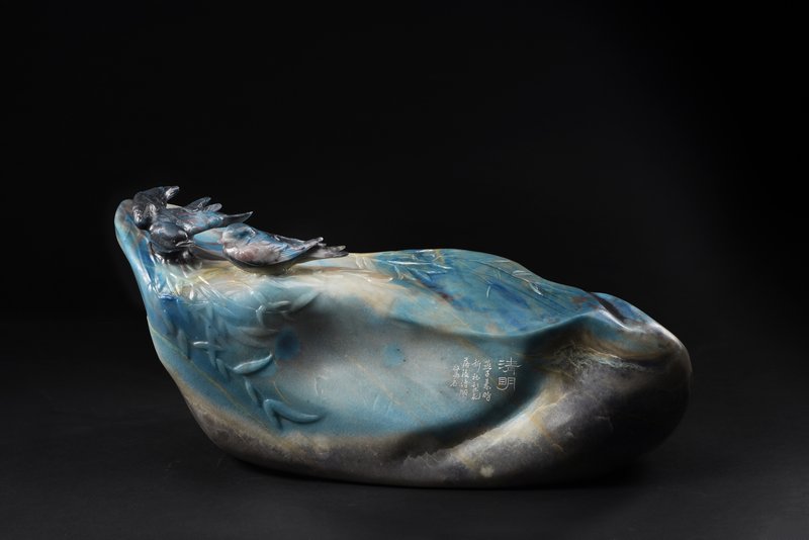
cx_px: 404
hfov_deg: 19.4
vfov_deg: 13.1
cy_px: 270
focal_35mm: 105
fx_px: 2360
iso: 100
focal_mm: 105
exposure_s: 1/125
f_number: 14
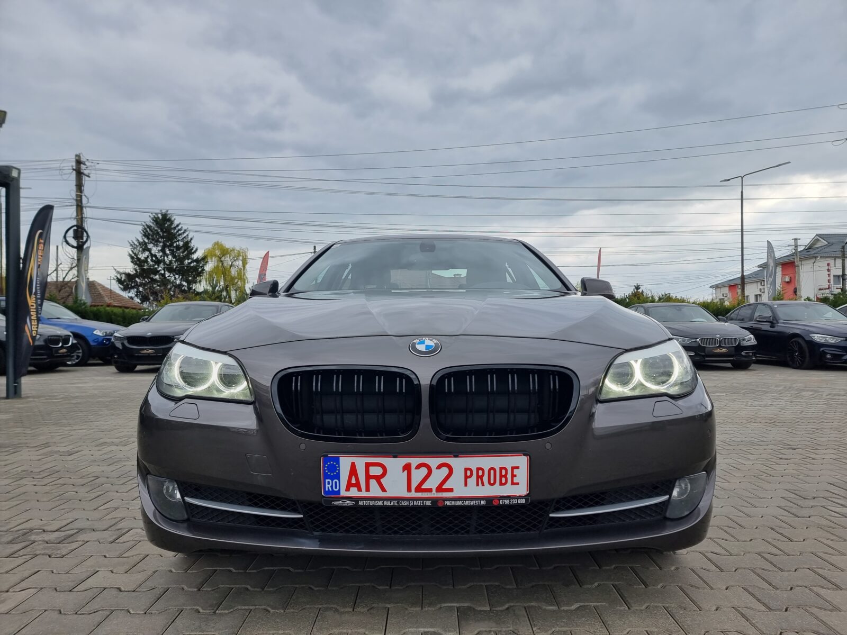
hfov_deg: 71.6
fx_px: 587
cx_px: 424
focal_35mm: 24
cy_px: 318
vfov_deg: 56.8
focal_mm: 6.7
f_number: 1.8
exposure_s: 1/278
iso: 50
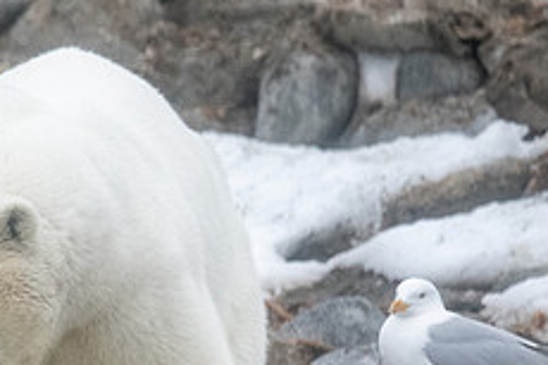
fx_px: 25250
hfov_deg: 1.2
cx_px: 217
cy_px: 388
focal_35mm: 1660
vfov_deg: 0.8
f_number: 6
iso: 3200
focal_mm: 420
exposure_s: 1/2000
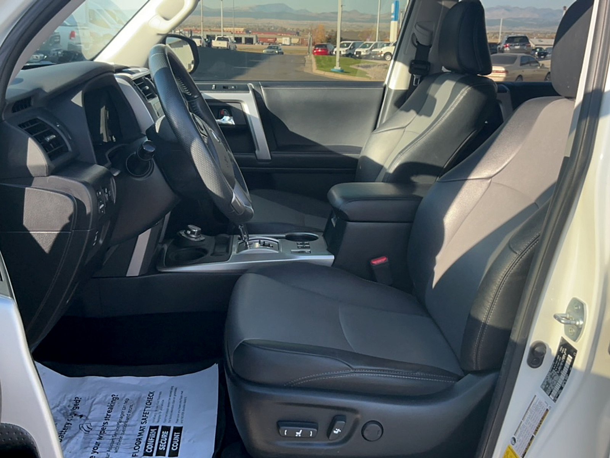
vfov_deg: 46.8
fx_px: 529
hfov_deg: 60.0
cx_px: 305
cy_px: 229
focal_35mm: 30
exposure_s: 1/259
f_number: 1.8
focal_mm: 3
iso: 25
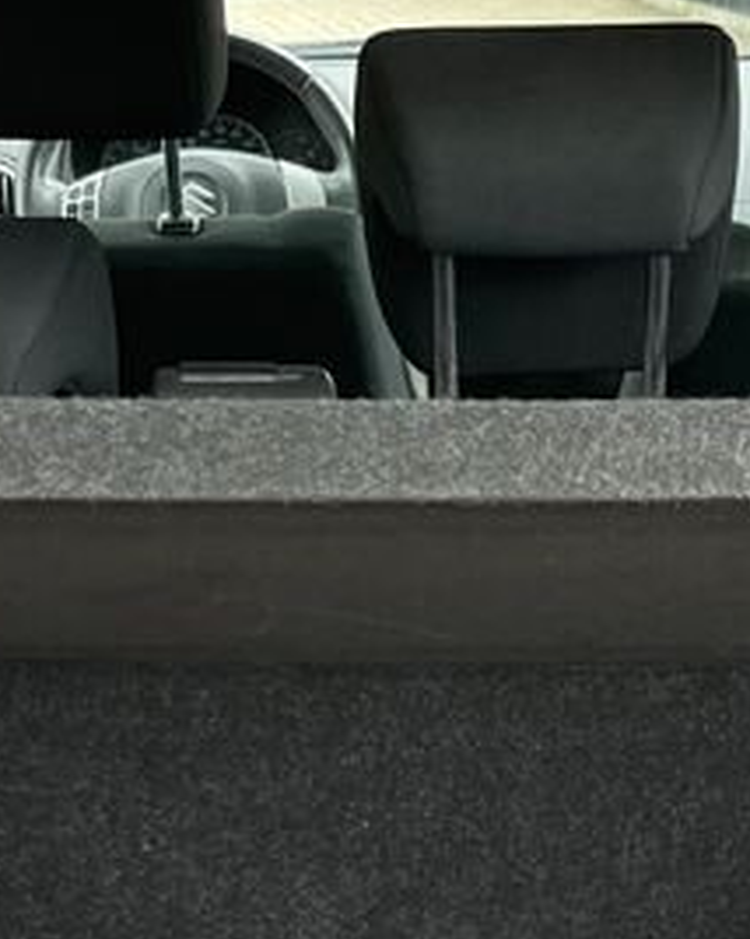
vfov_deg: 19.4
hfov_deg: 15.8
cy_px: 830
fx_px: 2694
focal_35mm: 97
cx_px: 564
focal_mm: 5.1
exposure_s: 1/121
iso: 100
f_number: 1.6
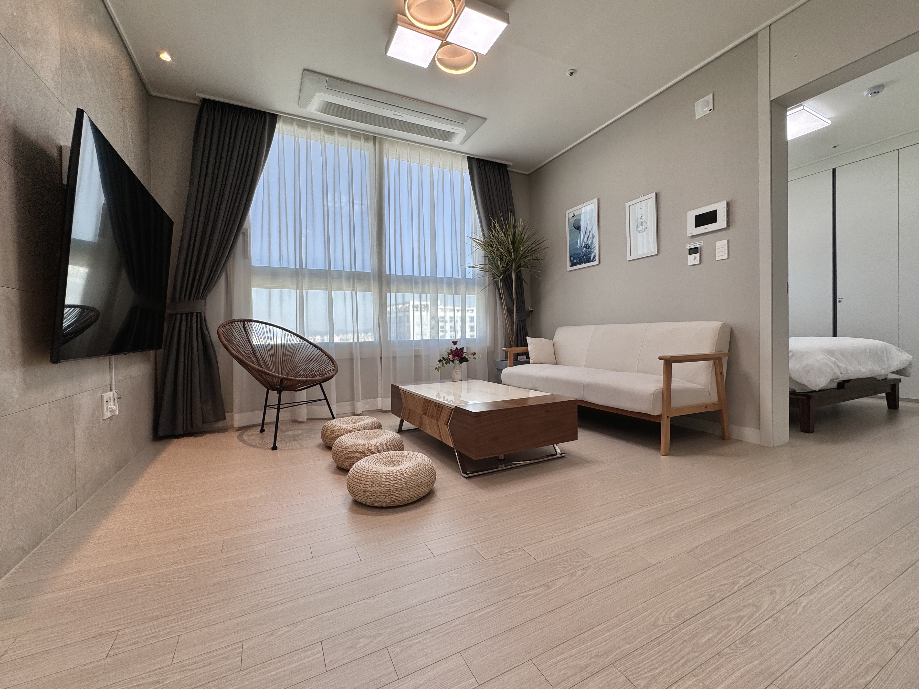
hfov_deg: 98.1
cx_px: 477
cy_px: 340
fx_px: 398
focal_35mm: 15
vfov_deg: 81.7
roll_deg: +0.7
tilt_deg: -0.7
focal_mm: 2.22
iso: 40
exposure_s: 1/205
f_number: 2.2
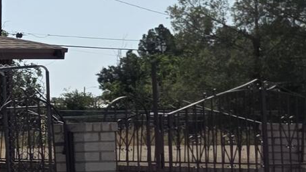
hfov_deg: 9.3
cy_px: 161
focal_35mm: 165
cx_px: -699
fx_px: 1338
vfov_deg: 7.3
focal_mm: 6.3
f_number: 1.7
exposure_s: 1/7944
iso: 50
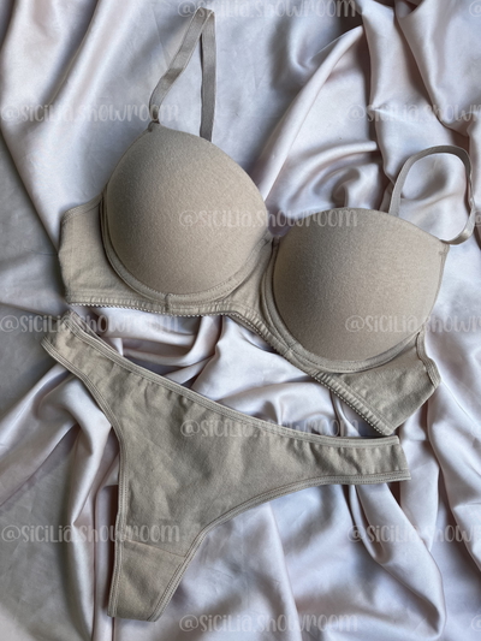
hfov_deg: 53.1
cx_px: 240
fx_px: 482
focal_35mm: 26
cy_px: 320
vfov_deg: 67.3
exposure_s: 1/121
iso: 40
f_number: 1.6
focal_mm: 5.1
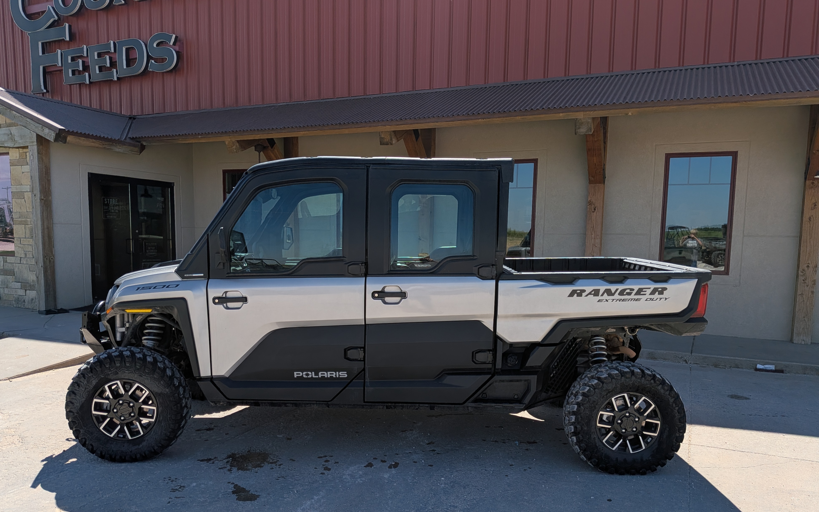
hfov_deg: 70.4
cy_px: 285
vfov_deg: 47.5
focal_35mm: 26
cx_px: 401
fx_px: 580
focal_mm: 4.53
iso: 27
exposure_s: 1/1337
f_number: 1.7
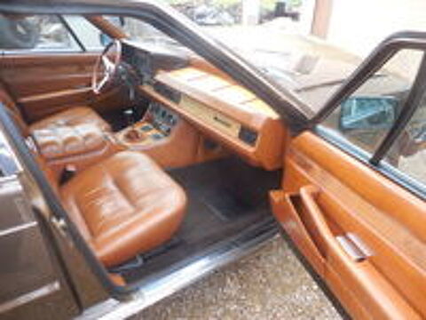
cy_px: 160
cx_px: 213
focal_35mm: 25
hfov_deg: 69.4
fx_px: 308
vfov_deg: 54.9
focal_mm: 4.5
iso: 140
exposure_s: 1/30
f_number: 3.7
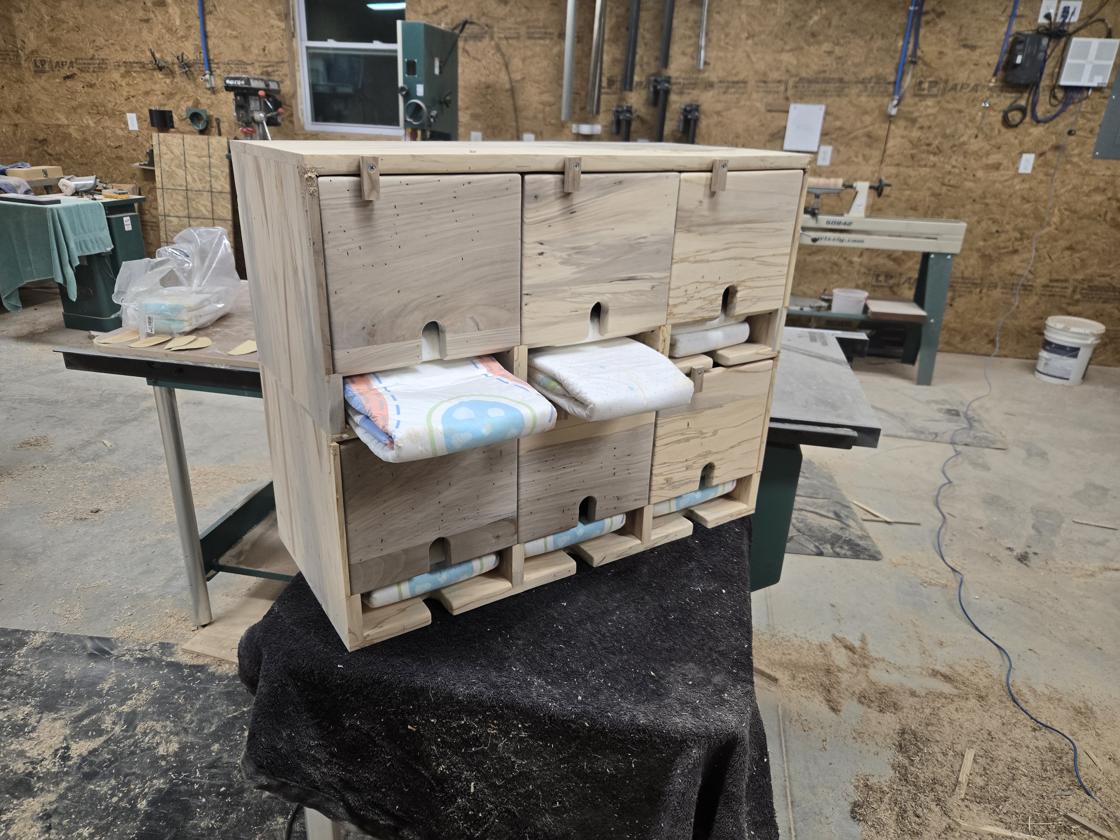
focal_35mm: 23
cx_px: 560
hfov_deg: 73.9
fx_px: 744
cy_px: 420
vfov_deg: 58.9
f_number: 1.8
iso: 160
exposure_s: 1/120
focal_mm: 5.4
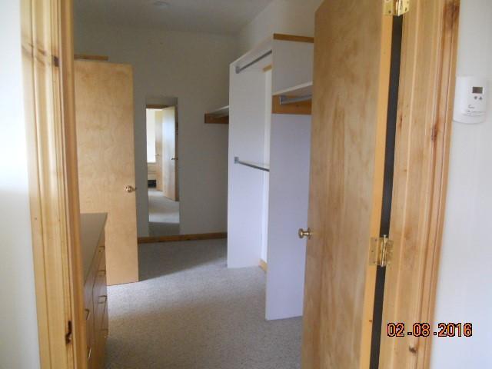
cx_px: 246
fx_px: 384
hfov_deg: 65.3
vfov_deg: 51.4
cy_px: 184
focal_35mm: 27
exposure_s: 1/40
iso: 400
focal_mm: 4.9
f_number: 3.2
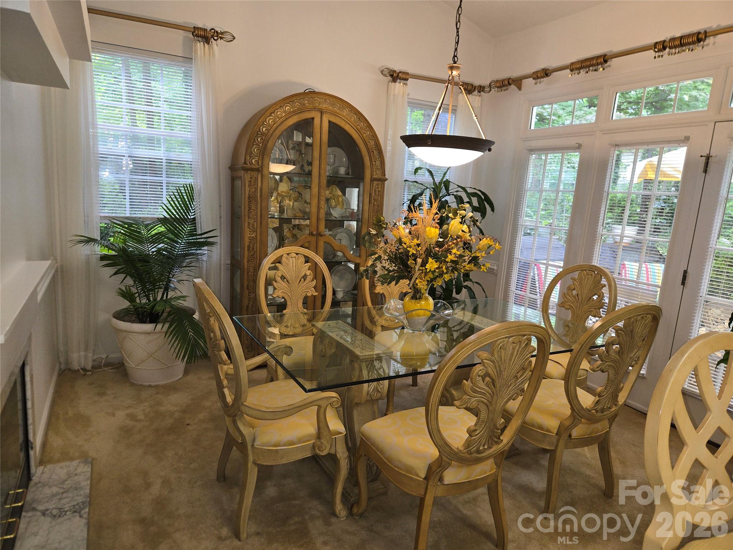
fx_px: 487
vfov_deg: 58.9
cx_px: 366
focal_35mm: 23
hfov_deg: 73.9
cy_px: 275
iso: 100
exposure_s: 1/40
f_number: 1.8
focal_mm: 5.4
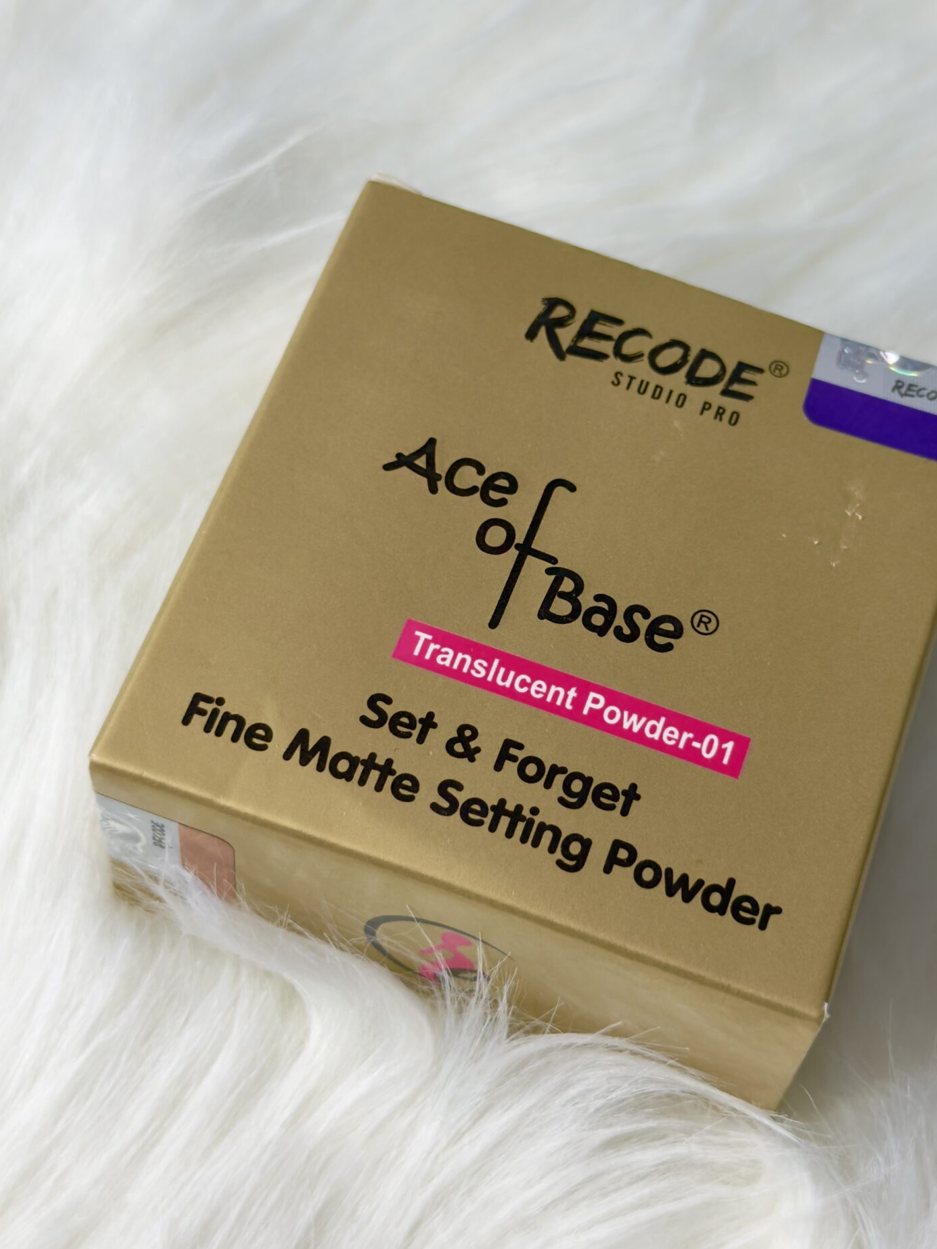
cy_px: 542
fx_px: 2237
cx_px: 545
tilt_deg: -61.8
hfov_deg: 23.6
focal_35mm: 62
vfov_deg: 31.2
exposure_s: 1/237
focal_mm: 6.76
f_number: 1.78
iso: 64
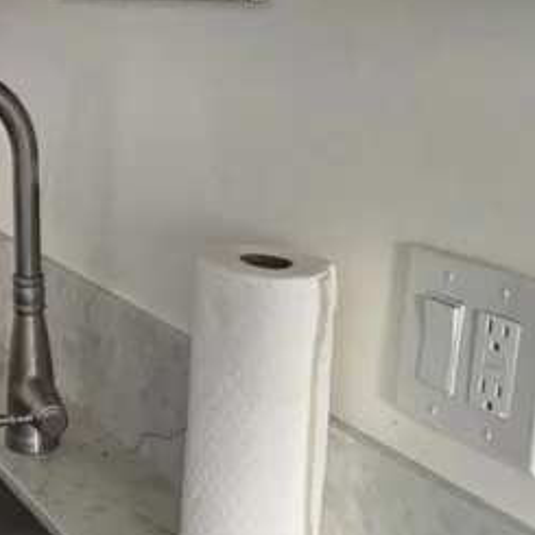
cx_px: -62
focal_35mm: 62
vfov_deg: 27.7
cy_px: 218
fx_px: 1084
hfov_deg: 25.6
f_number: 1.7
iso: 250
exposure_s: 1/120
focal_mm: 6.3
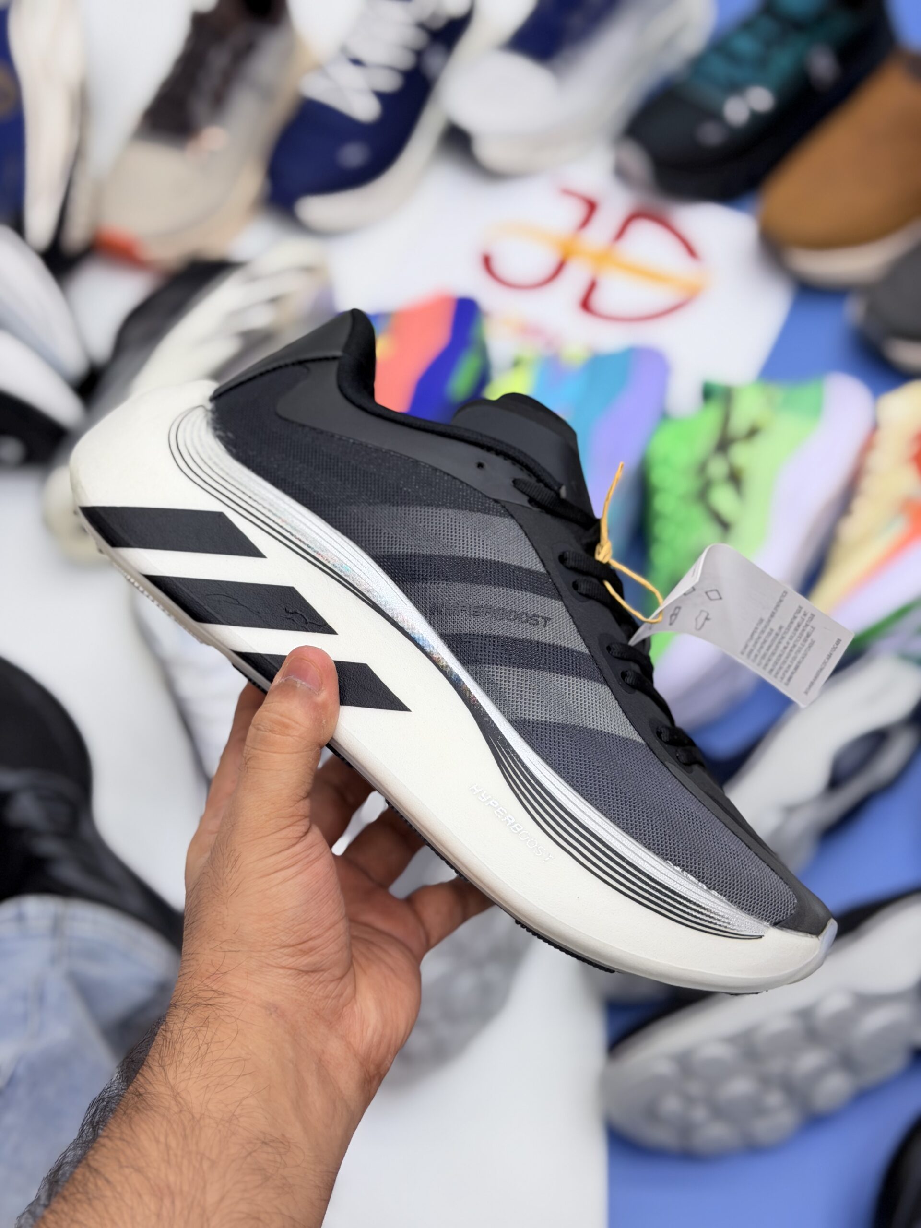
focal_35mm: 48
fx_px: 1703
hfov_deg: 30.3
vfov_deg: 39.7
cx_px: 460
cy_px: 614
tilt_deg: -56.4
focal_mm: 6.76
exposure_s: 1/292
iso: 64
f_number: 1.78
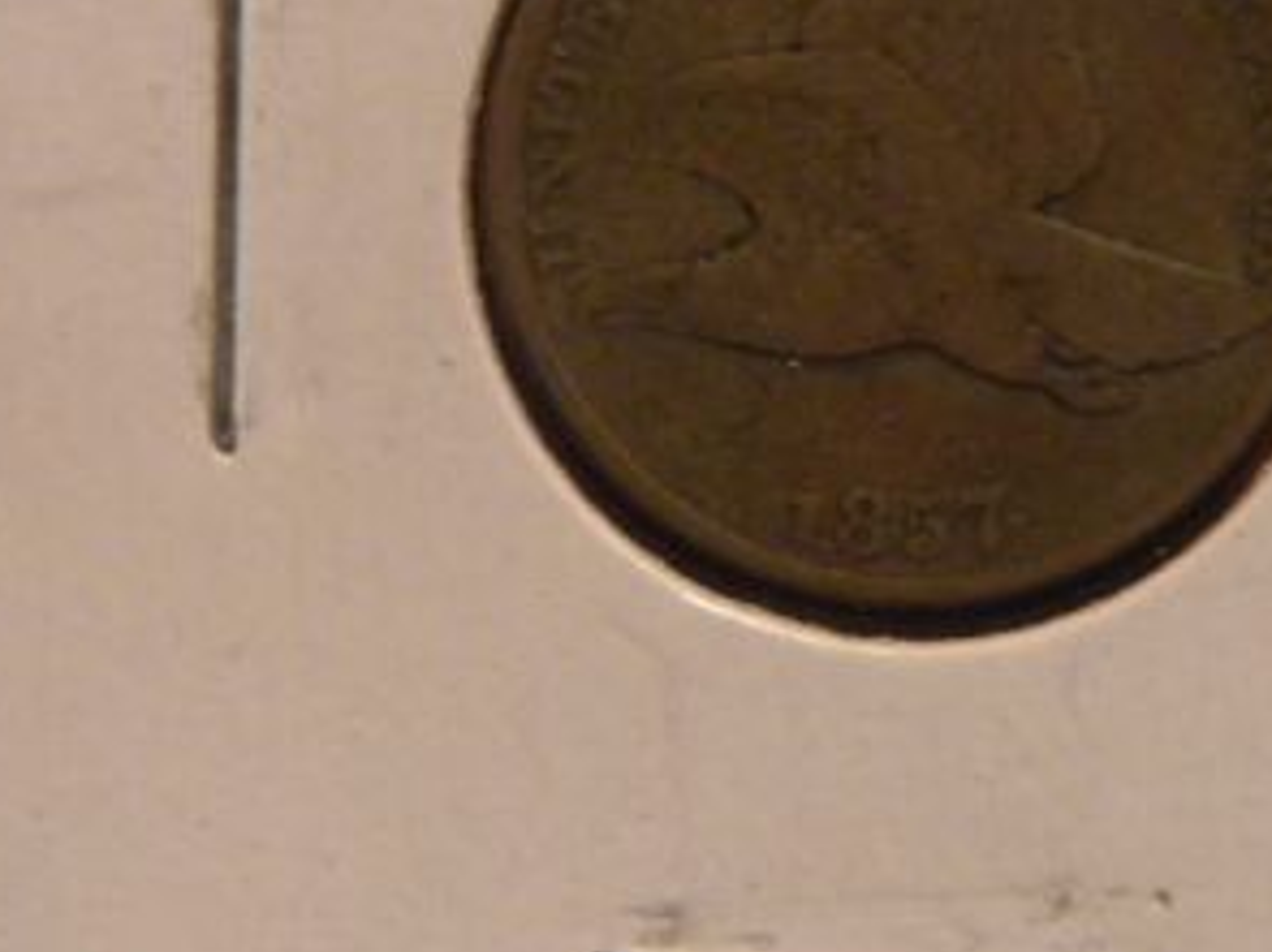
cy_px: 336
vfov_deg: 8.8
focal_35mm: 169
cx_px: 957
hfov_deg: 11.7
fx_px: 6208
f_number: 4.5
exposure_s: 1/1.6
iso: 400
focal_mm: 15.1
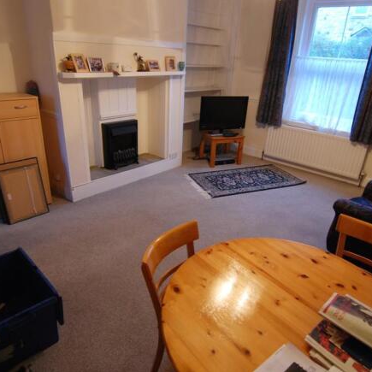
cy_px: 186
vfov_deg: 67.3
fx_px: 280
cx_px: 192
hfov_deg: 67.2
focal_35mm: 23
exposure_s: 1/4
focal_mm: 12
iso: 400
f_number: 4
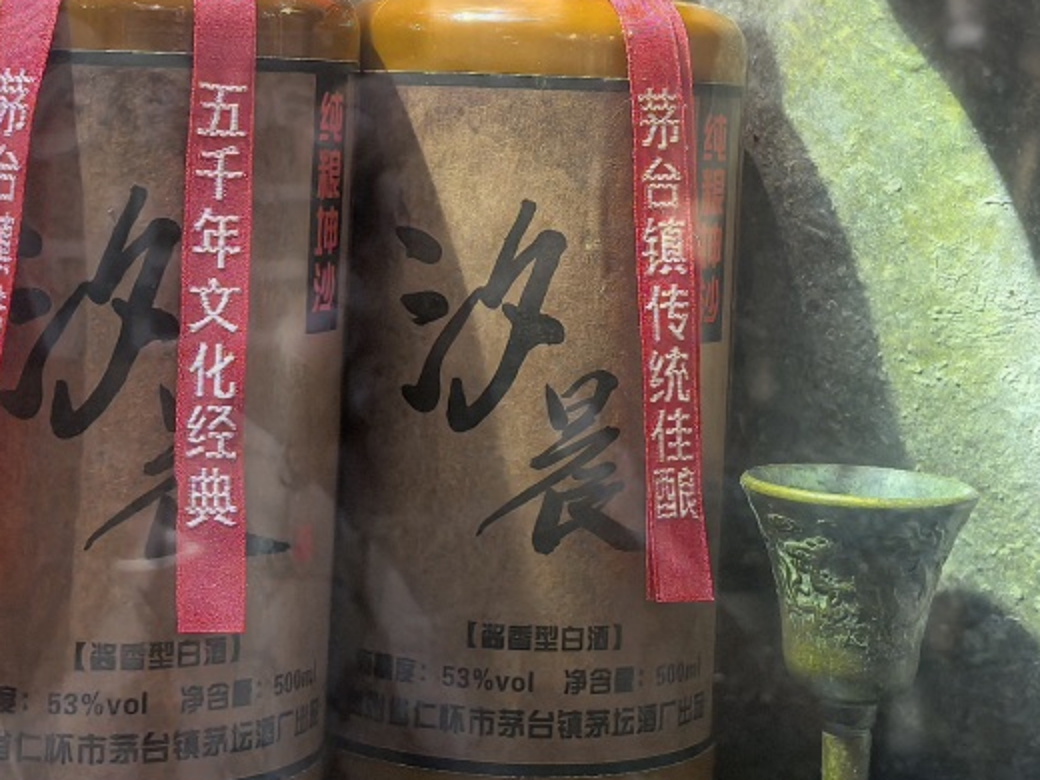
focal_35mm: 80
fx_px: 2404
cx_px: 438
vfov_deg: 18.4
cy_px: 226
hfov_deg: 24.4
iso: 250
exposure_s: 1/50
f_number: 2
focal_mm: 6.98
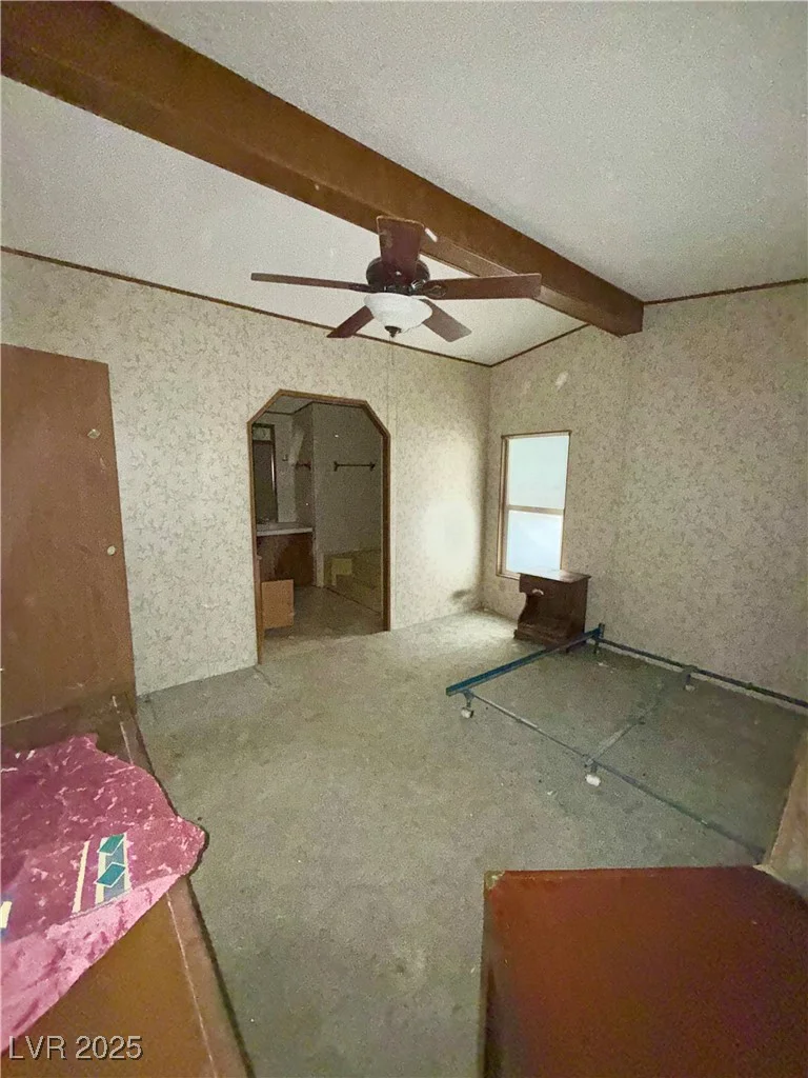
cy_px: 539
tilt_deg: -9.1
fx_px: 436
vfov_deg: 102.1
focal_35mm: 14
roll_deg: -0.4
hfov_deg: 85.7
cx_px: 404
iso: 200
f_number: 2.2
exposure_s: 1/56
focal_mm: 2.22
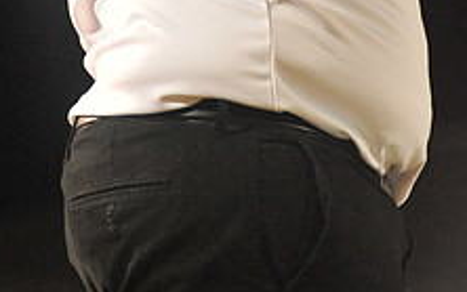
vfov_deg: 3.9
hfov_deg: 6.3
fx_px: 4240
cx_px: 183
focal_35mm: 333
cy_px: -305
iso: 6400
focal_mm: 125
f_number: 4
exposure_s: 1/250
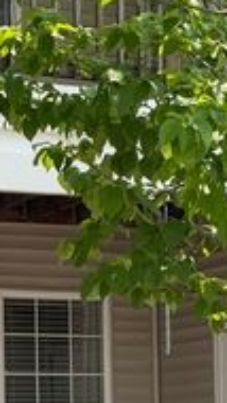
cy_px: 389
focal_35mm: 111
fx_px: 1187
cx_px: -100
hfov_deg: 10.6
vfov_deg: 18.8
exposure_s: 1/265
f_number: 1.8
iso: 16
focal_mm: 3
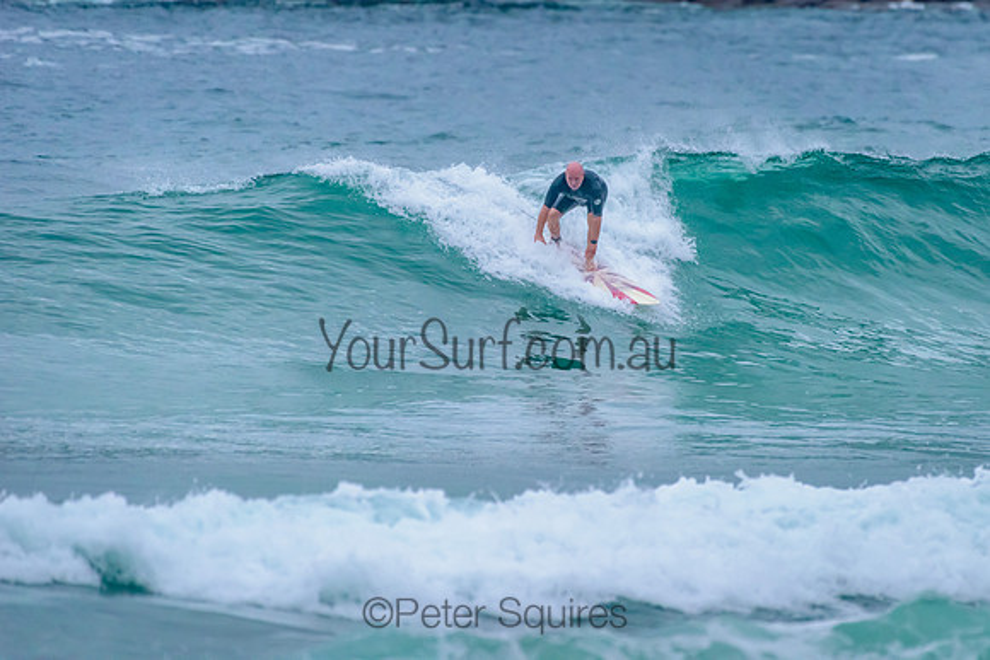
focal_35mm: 613
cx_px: 607
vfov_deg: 2.2
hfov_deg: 3.4
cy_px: 256
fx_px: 16851
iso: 1800
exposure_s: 1/2000
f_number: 5.6
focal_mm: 500
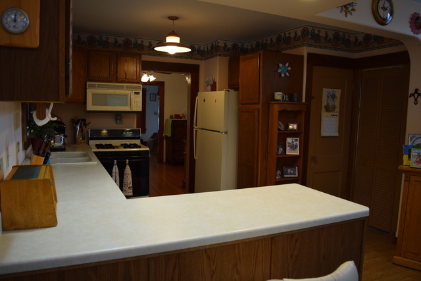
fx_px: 316
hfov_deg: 67.4
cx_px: 210
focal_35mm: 27
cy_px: 140
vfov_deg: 48.0
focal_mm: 18
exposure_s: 1/60
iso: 500
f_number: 4
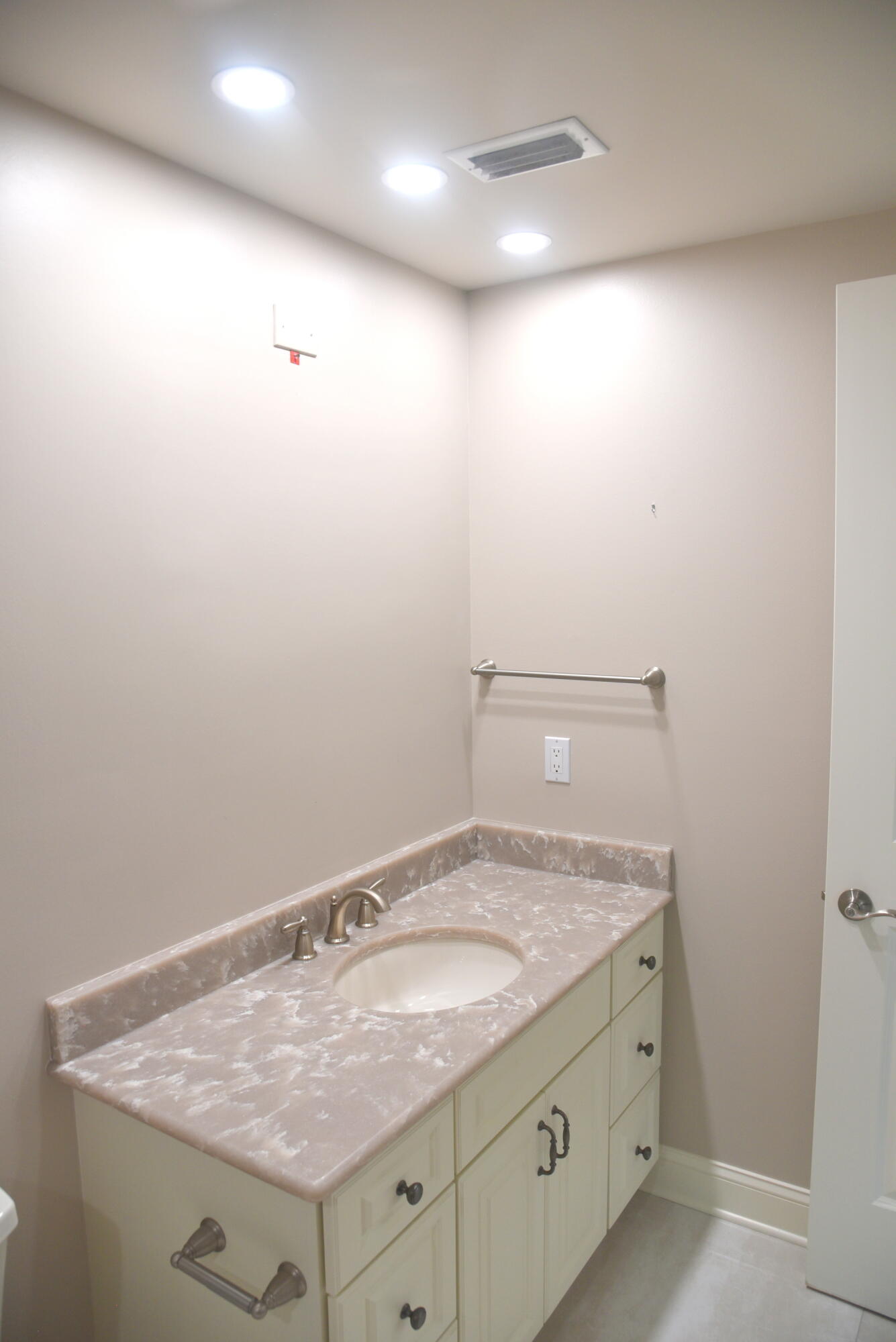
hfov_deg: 53.2
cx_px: 448
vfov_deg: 73.7
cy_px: 671
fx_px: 895
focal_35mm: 24
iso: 400
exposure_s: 1/100
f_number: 5
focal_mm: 24
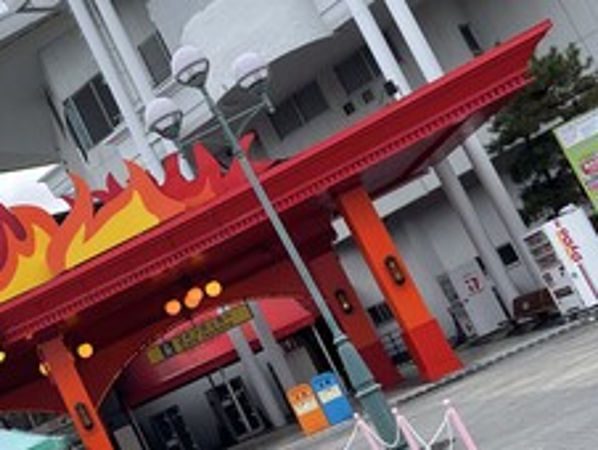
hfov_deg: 26.7
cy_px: 299
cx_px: 5
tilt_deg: +8.7
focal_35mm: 69
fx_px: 1193
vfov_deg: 21.3
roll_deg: +24.1
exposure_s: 1/1821
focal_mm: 5.1
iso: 32
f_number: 1.6
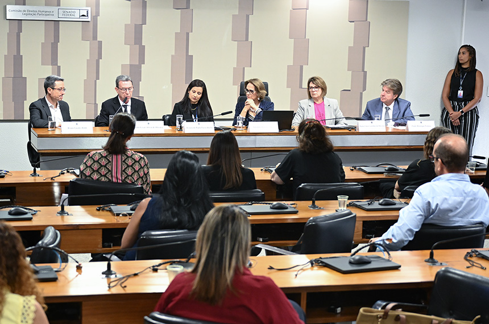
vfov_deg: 23.3
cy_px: 162
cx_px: 244
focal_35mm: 58
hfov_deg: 34.5
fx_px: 786
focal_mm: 39
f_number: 2.8
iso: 1250
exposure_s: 1/100
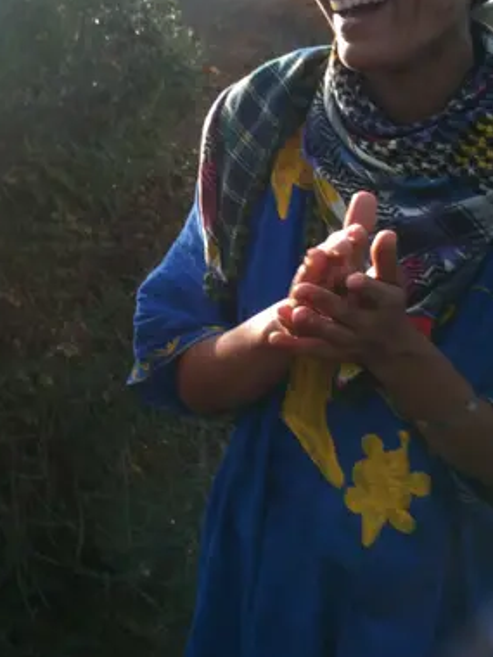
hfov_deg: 31.5
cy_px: 311
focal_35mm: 46
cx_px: 208
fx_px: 874
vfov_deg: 41.2
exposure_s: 1/348
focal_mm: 3.85
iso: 64
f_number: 2.8
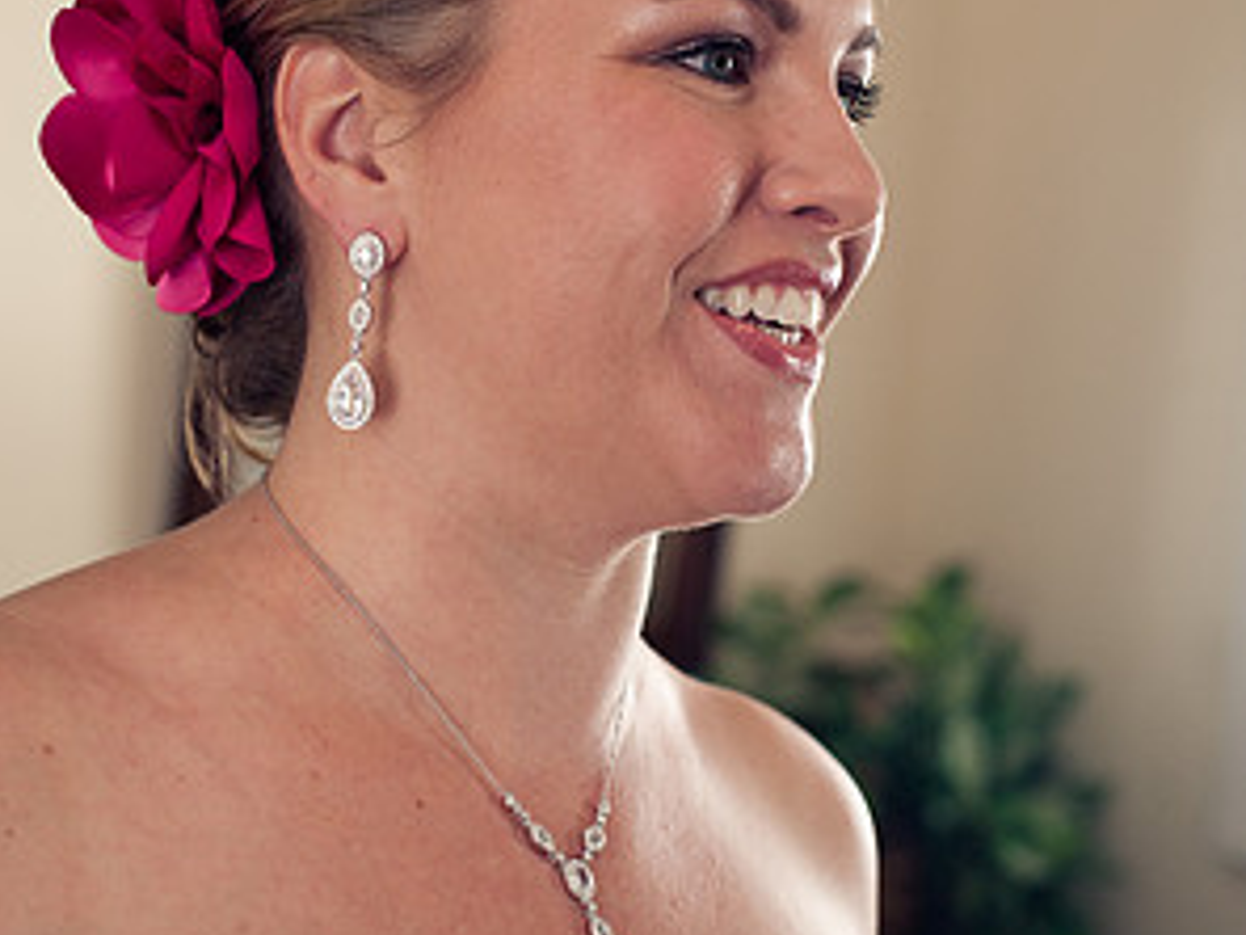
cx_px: 625
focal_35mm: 73
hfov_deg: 26.7
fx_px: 2628
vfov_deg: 20.1
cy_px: 324
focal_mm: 50
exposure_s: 1/125
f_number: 4
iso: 400
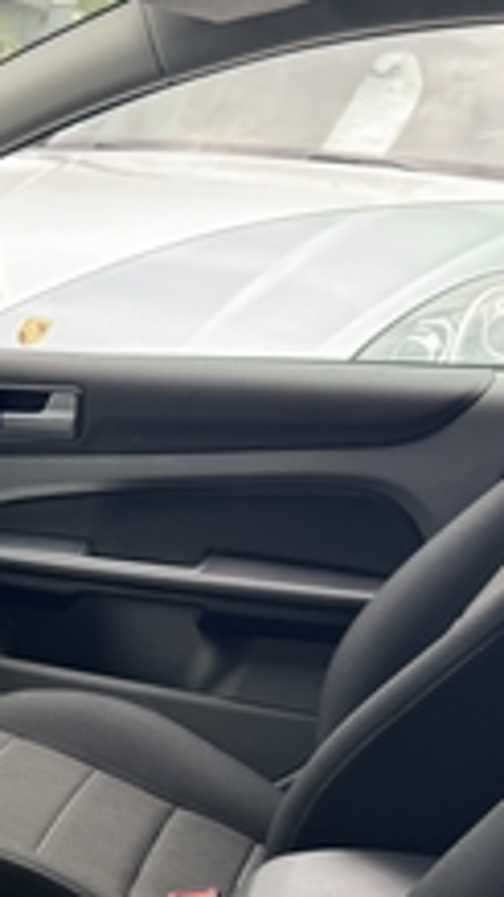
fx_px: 1451
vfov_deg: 33.1
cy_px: 752
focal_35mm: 61
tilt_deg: -23.5
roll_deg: -1.9
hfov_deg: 18.8
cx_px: -74
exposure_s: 1/121
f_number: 1.78
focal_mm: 6.76
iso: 50
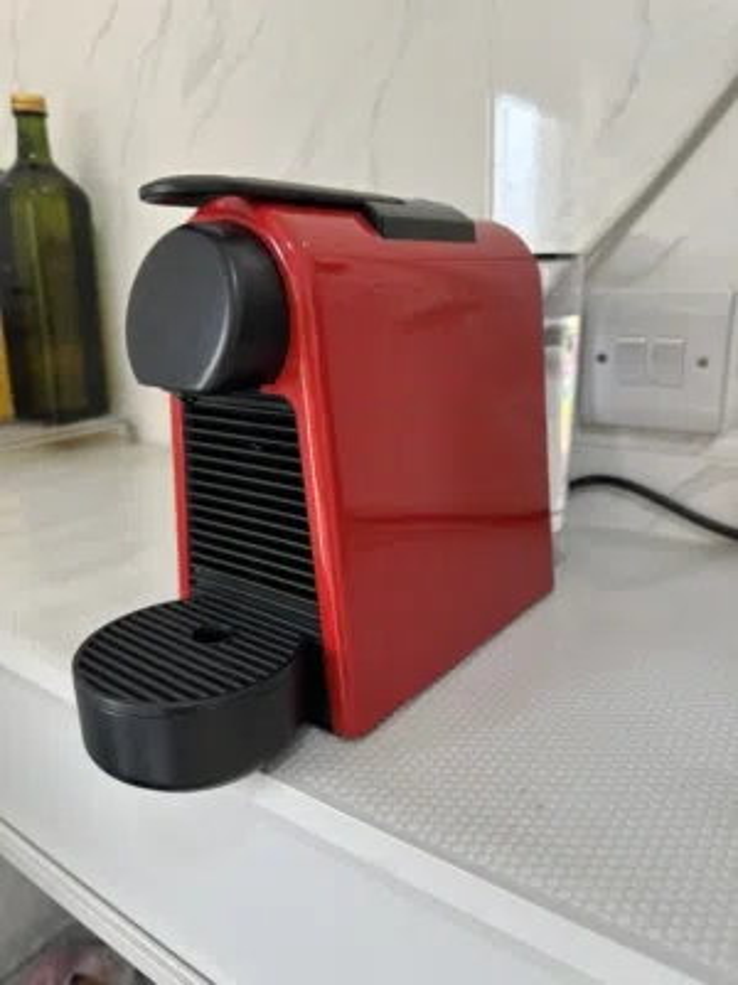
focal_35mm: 24
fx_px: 682
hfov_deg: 56.8
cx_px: 369
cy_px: 492
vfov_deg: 71.6
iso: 250
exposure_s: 1/117
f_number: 1.78
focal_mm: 6.86
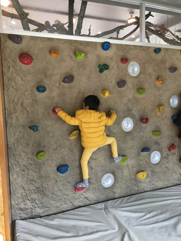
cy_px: 120
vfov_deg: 61.7
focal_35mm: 29
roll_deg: +0.4
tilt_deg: -2.5
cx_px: 90
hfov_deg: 48.2
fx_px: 202
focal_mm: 4.15
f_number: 2.2
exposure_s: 1/30
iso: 100
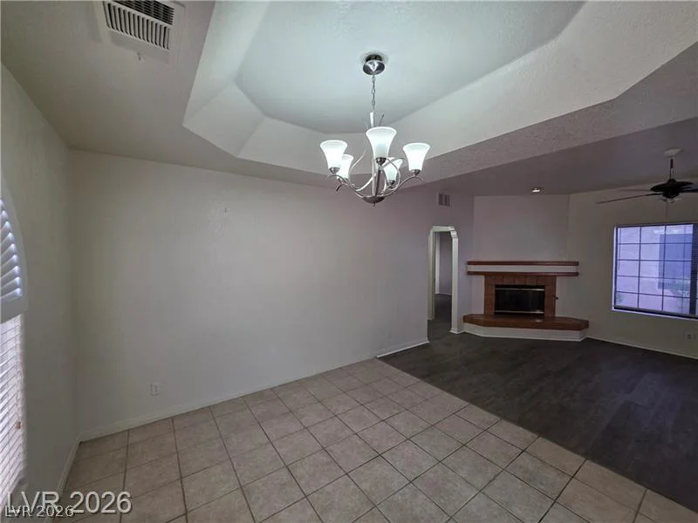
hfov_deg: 106.2
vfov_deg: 89.9
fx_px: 262
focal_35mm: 13
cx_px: 349
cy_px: 262
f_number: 1.9
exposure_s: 1/120
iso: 100
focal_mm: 2.2
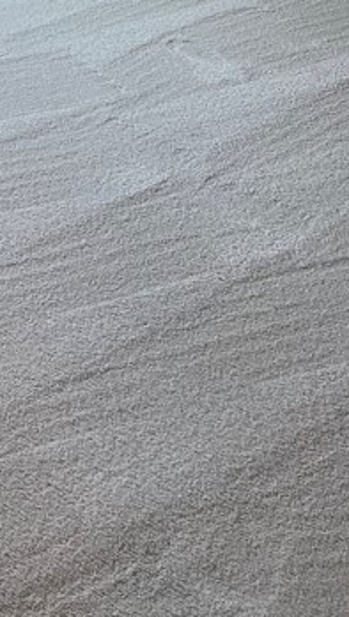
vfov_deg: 21.8
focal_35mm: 83
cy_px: -276
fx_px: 1362
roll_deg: -2.1
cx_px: -296
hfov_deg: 13.1
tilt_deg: -12.0
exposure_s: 1/334
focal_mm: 5.7
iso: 50
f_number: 1.5
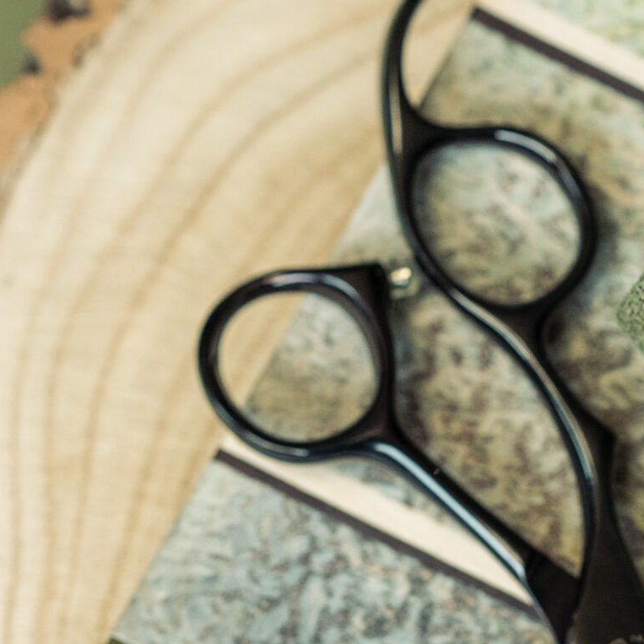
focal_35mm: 362
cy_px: 499
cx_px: 779
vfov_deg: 4.8
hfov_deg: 4.8
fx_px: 7619
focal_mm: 85
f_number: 4
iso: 400
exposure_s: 1/100
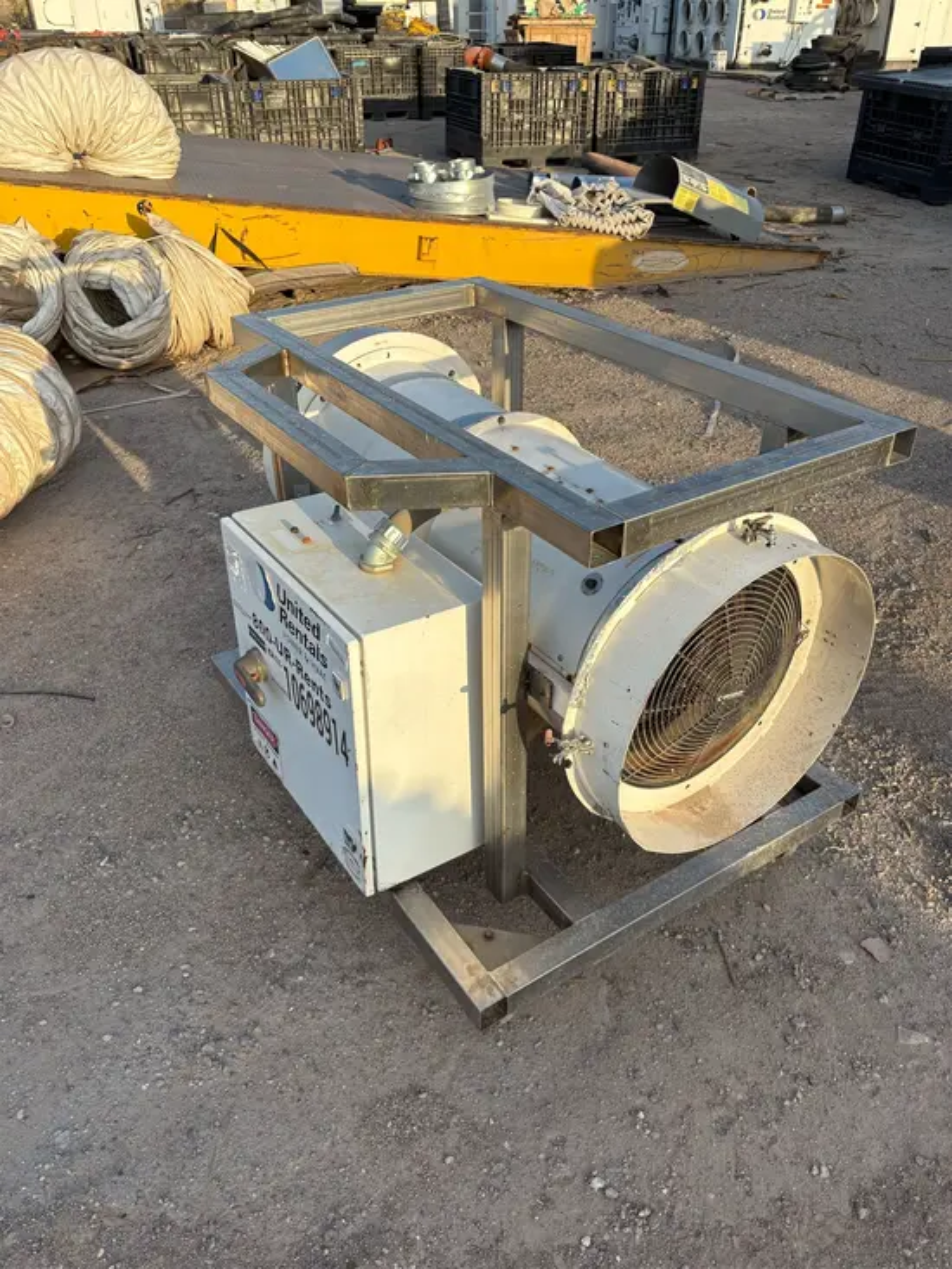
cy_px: 634
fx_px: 953
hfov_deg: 53.1
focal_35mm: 26
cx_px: 476
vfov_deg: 67.3
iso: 50
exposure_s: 1/1364
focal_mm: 5.96
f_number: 1.6
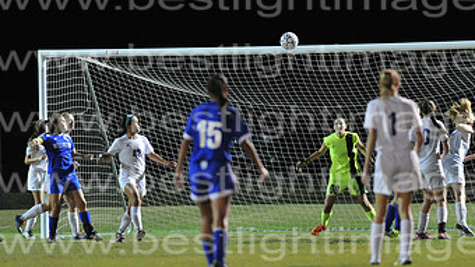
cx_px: 314
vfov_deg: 2.3
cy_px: 152
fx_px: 6749
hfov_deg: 4.0
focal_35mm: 536
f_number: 3.5
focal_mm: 300
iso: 5000
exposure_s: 1/500
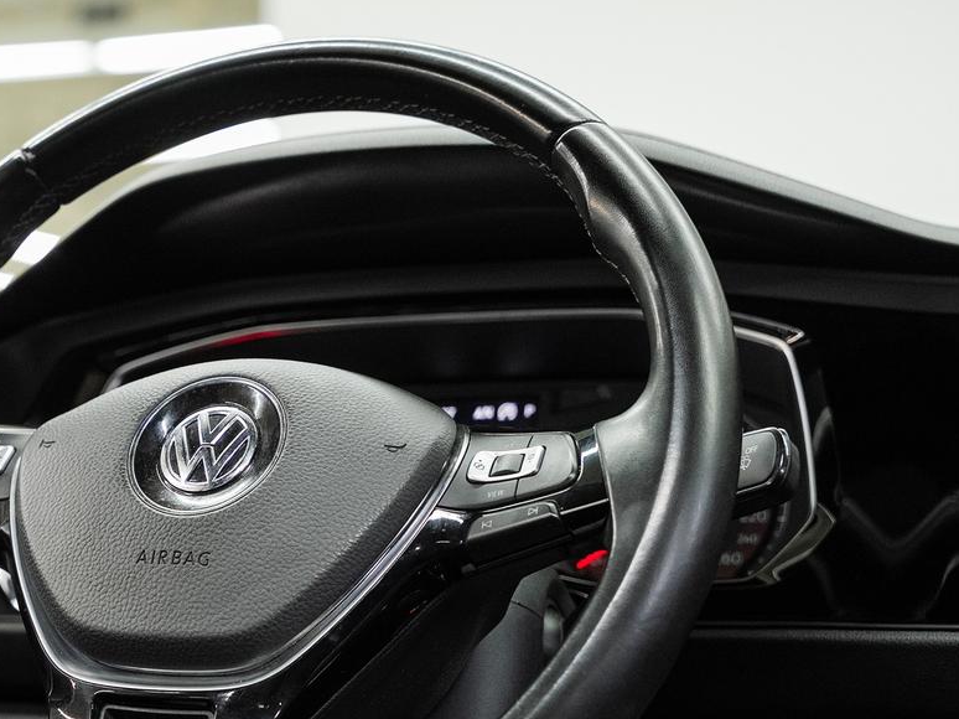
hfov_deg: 21.1
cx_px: 210
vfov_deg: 16.0
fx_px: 2548
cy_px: 453
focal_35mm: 92
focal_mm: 47.8
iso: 1000
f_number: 4
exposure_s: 1/40
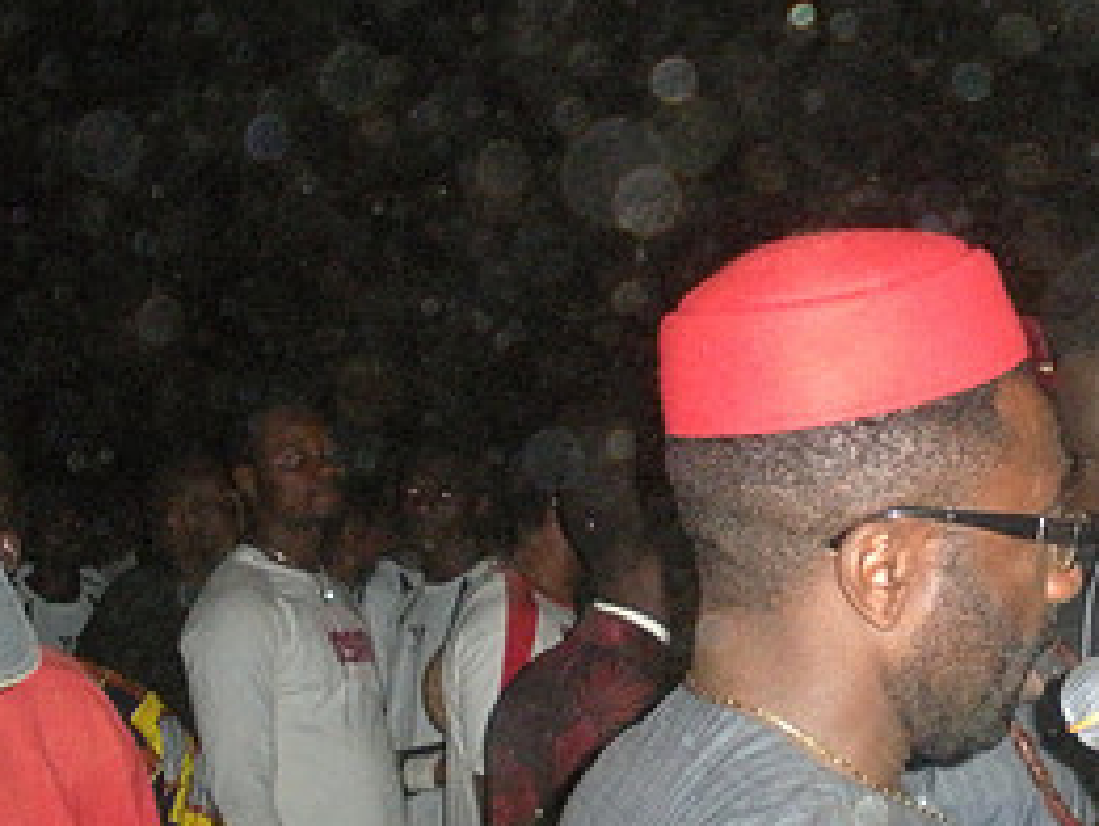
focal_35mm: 80
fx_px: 2541
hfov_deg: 23.4
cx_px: 1099
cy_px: 508
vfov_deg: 18.4
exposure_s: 1/60
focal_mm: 6.3
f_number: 3.5
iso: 521
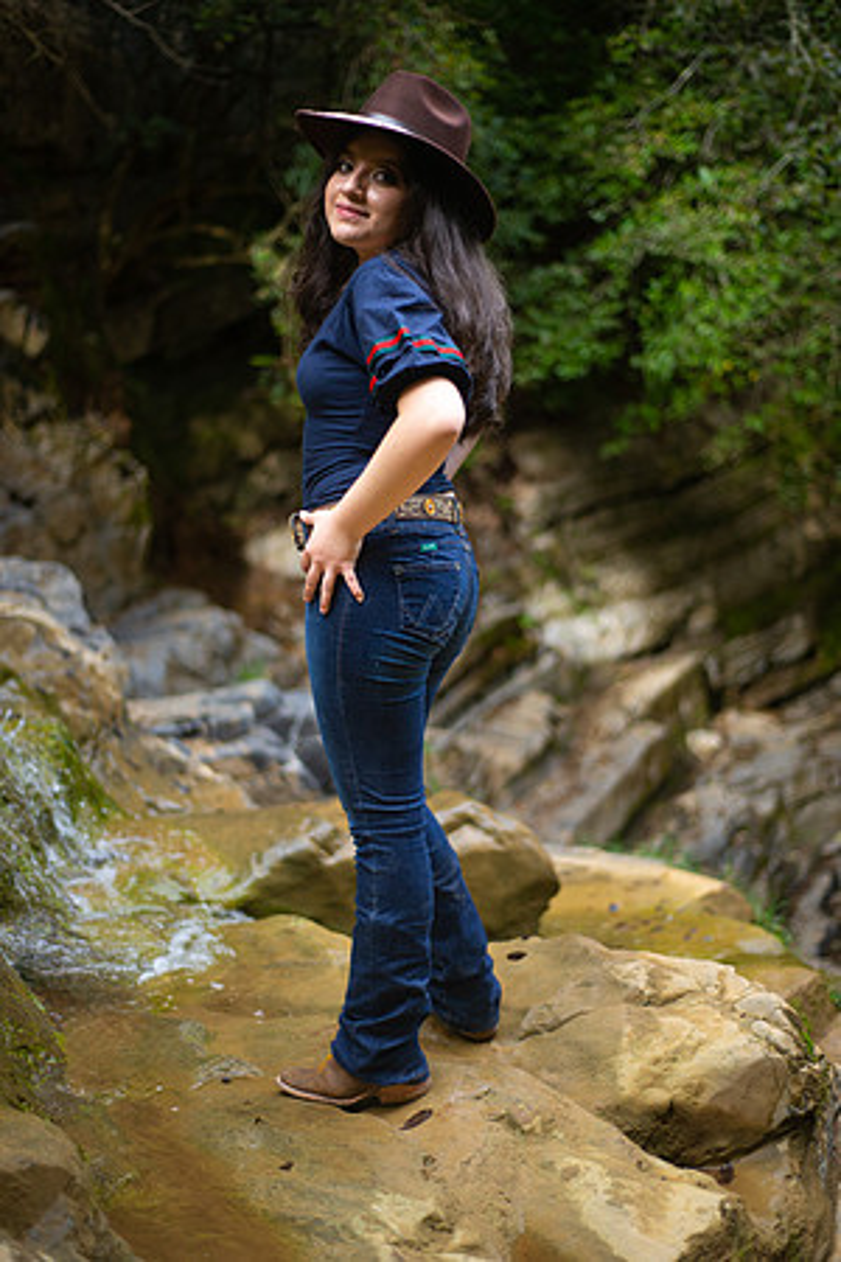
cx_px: 420
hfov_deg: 27.0
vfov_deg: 39.6
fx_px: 1752
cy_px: 631
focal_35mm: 50
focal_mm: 50
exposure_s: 1/2000
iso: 400
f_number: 1.8
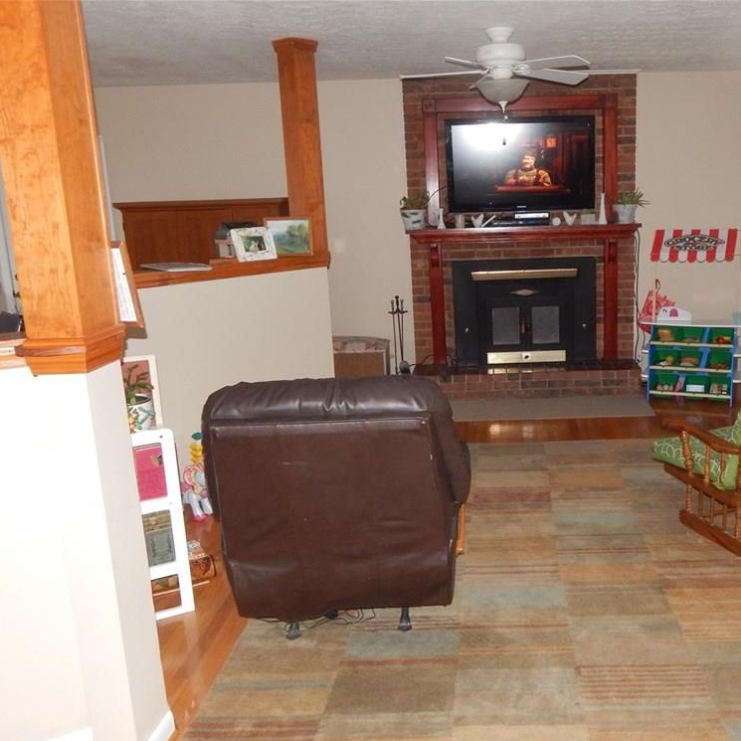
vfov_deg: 48.4
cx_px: 502
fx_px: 823
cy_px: 381
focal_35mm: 34
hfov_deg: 47.5
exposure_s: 1/30
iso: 450
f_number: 3.2
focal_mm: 5.1
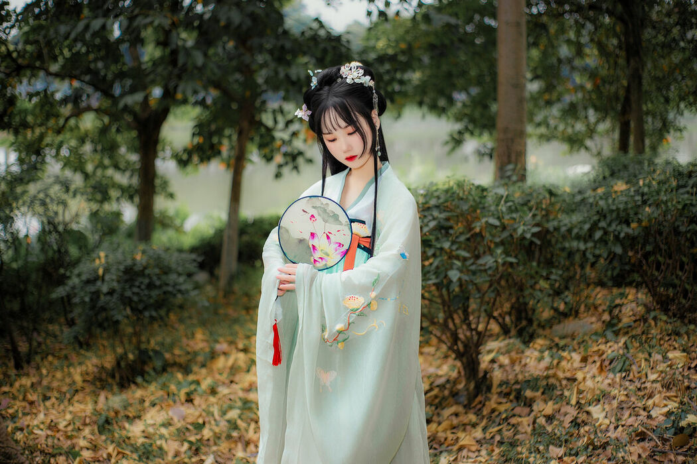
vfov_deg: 27.0
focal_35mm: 50
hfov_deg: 39.6
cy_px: 232
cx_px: 348
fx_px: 968
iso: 100
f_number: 2.2
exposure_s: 1/125
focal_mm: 50
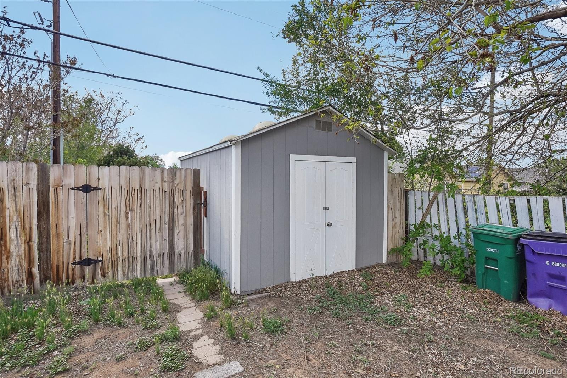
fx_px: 283
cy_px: 189
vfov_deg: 67.4
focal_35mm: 18
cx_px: 284
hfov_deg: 90.0
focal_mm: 12
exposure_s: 1/125
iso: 100
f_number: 8
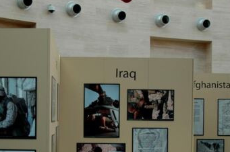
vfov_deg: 21.6
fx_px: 395
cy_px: 117
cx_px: 63
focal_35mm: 62
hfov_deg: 31.9
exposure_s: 1/60
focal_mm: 22
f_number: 3.8
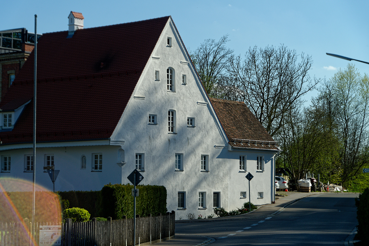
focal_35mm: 103
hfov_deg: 19.8
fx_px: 1056
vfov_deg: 13.3
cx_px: 180
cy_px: 122
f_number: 9
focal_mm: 100
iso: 125
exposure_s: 1/640
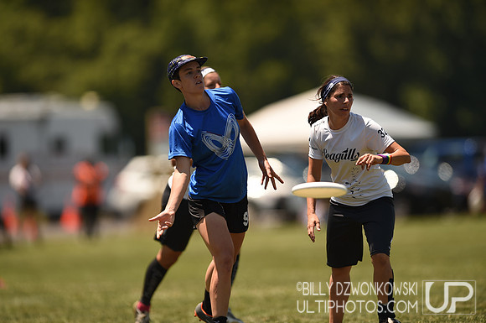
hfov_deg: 5.2
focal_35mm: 400
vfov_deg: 3.4
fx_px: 5392
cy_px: 162
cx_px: 243
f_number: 2.8
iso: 100
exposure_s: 1/1600
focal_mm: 400
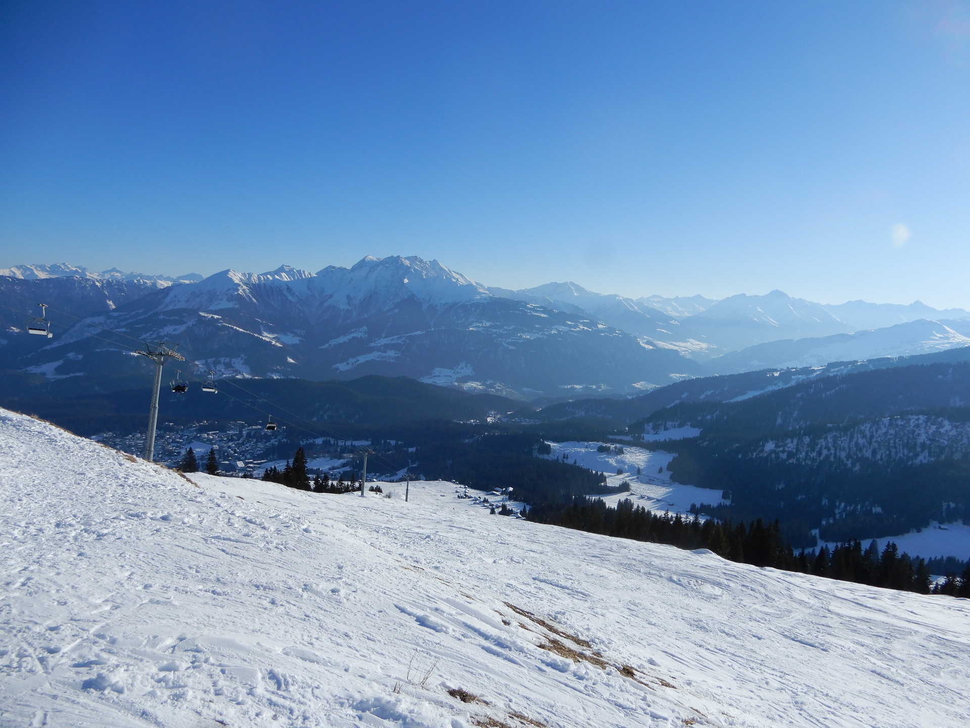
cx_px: 485
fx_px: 673
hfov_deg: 71.6
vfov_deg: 56.8
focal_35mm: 24
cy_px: 364
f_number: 4
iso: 80
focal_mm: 4.3
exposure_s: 1/1600
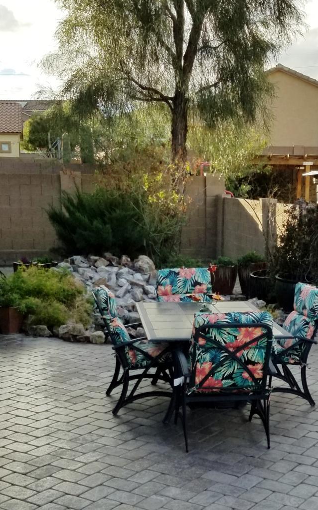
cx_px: 222
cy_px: 322
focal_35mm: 54
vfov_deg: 37.3
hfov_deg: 23.8
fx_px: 749
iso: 50
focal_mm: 4.25
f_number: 1.7
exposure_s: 1/1825
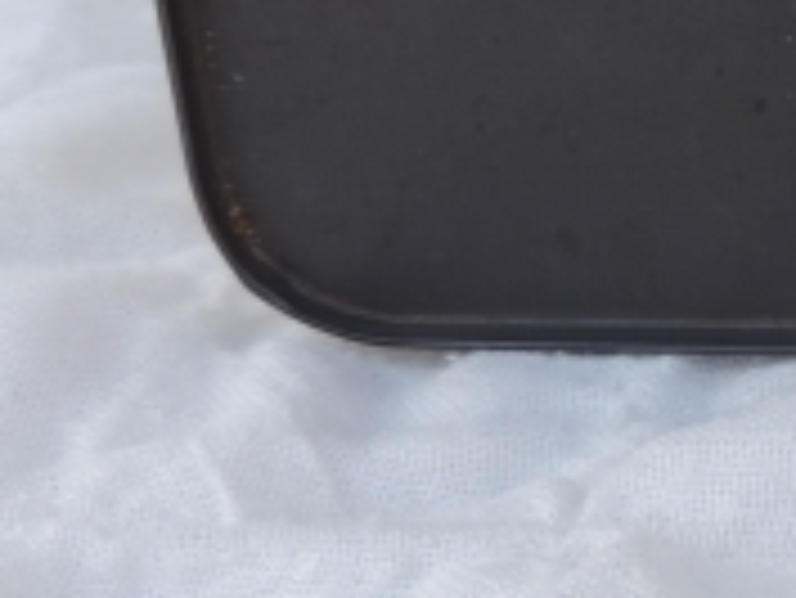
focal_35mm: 95
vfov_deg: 15.4
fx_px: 2186
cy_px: 94
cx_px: 1178
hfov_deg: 18.4
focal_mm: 4.9
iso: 80
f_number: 3.1
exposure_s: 1/160
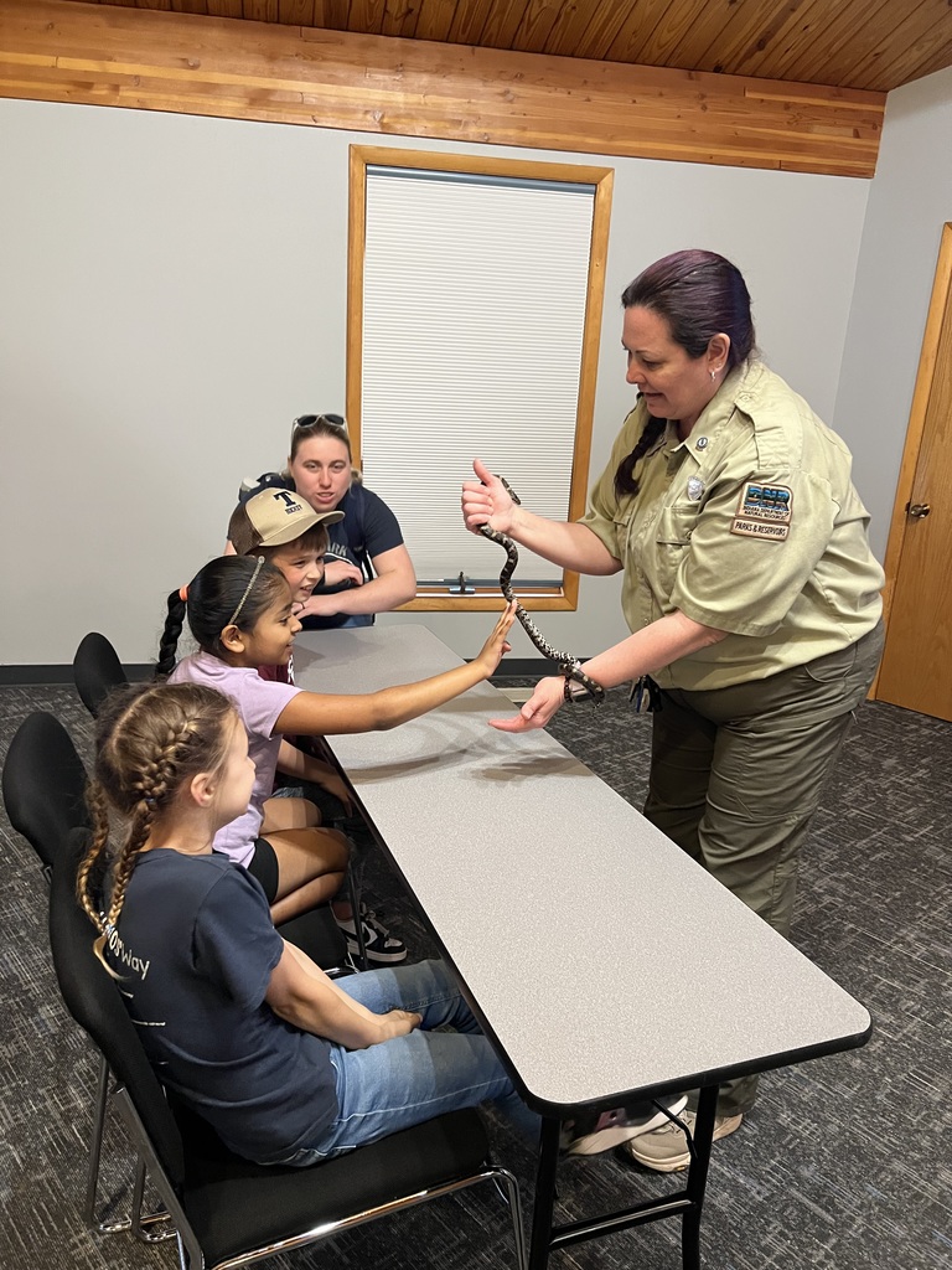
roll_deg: -4.1
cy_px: 635
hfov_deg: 53.1
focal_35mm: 26
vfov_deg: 67.3
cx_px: 476
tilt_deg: -15.3
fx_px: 953
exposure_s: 1/60
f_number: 1.5
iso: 500
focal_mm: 5.7
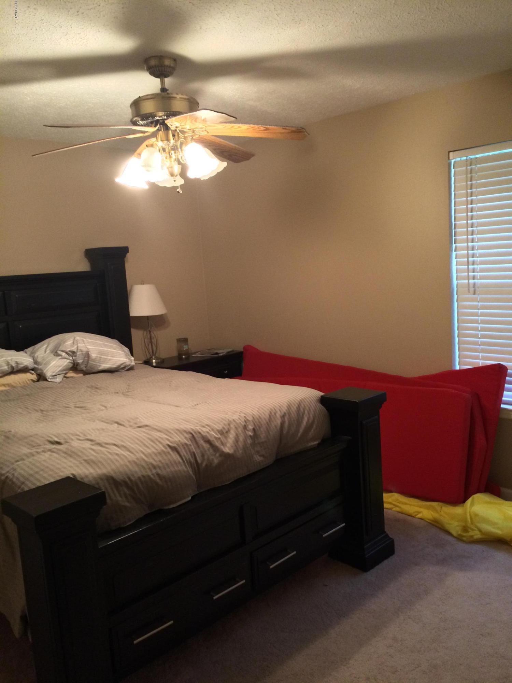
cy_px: 342
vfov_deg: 61.7
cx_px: 256
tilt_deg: -7.6
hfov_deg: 48.2
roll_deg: +3.6
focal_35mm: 29
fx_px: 572
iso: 320
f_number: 2.2
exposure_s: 1/20
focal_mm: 4.15
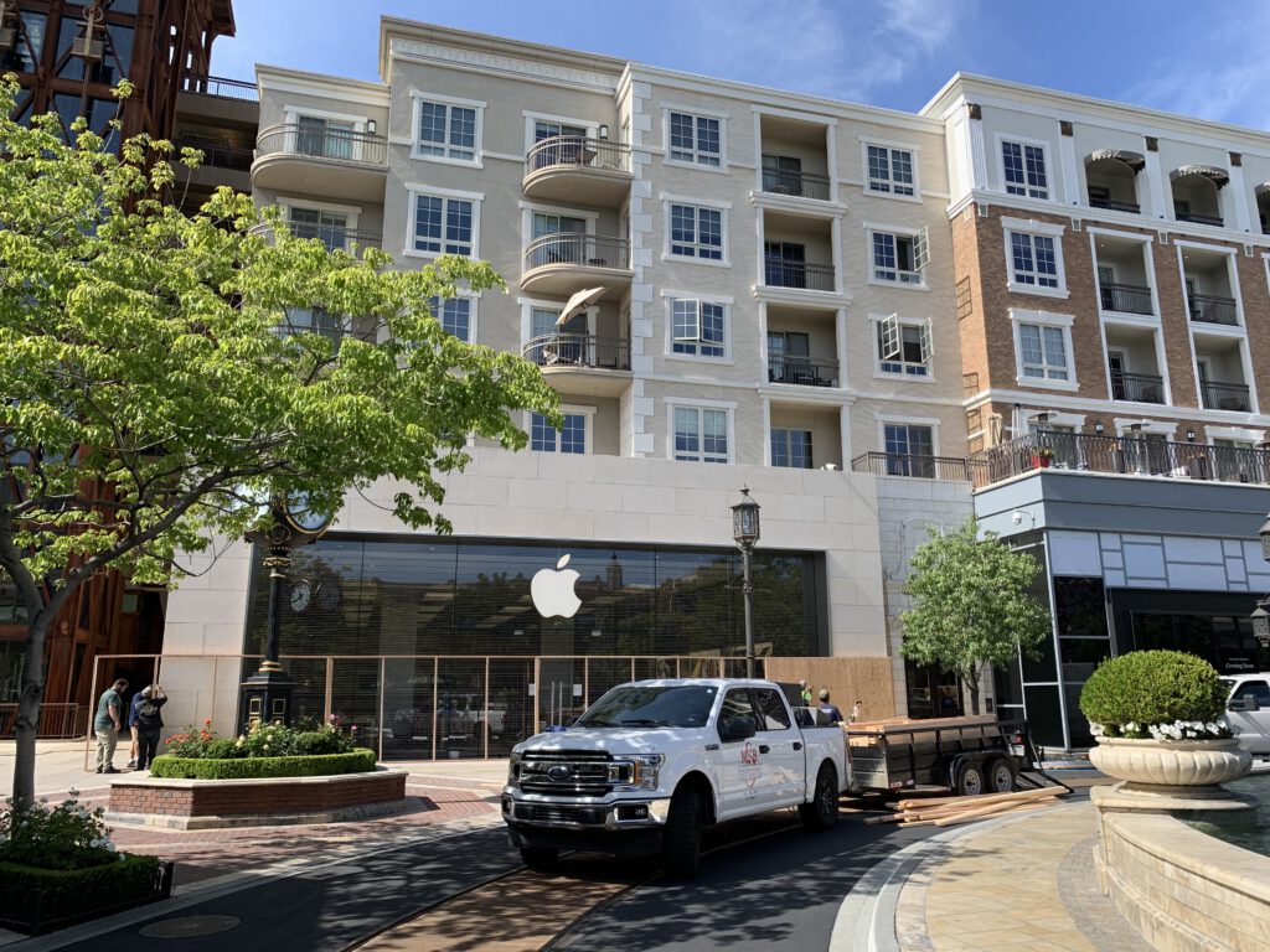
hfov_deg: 67.3
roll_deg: +0.6
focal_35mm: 26
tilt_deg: +13.8
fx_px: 954
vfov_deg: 53.1
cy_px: 476
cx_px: 635
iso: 25
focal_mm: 4.25
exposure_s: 1/1088
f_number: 1.8
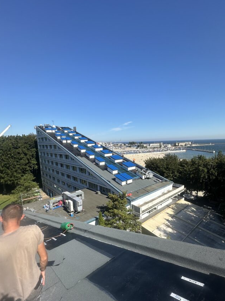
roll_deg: +1.0
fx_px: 147
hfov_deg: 74.5
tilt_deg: -8.2
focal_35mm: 17
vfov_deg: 90.8
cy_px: 163
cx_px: 124
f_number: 2.2
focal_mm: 2.22
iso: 50
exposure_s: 1/2882
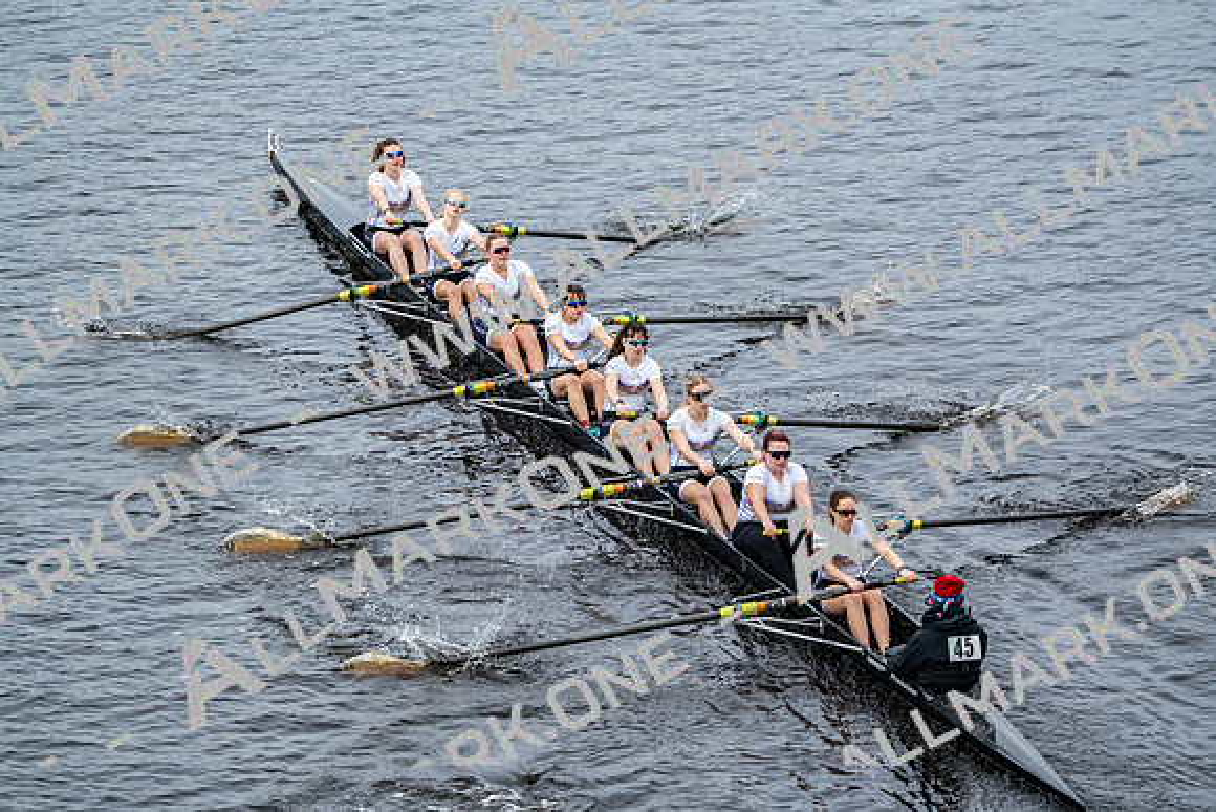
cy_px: 406
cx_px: 608
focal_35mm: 200
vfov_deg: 6.9
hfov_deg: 10.3
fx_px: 6757
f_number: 2.8
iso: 250
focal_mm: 200
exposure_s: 1/2000
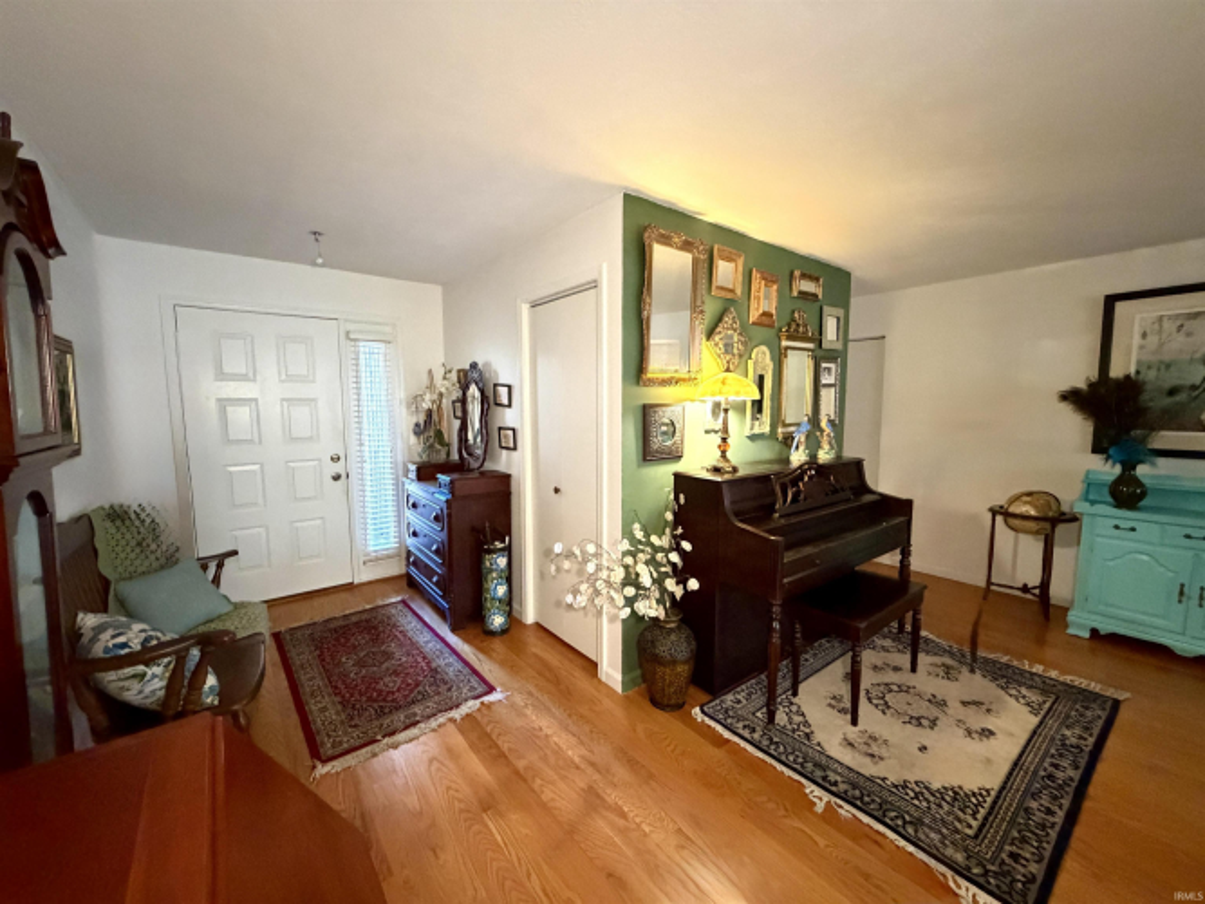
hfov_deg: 102.1
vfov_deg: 85.7
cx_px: 602
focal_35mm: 14
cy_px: 452
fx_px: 487
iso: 1250
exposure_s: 1/60
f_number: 2.2
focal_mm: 2.22
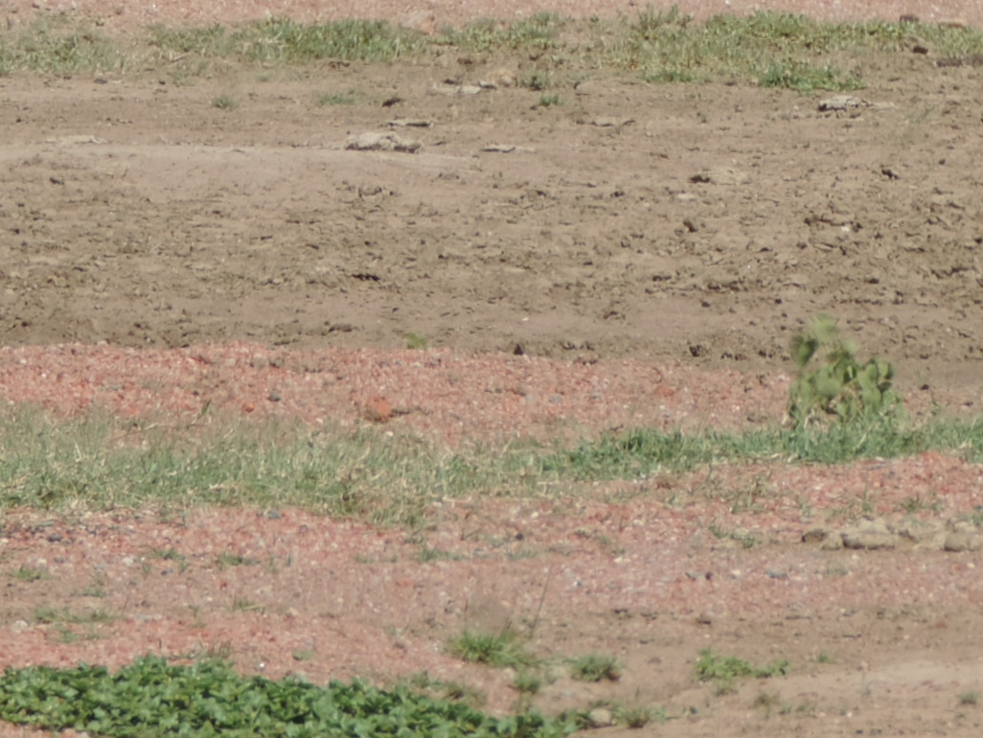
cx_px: 766
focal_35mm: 795
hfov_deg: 2.5
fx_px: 22581
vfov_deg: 1.9
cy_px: -238
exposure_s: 1/640
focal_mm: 44.5
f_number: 4.7
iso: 80
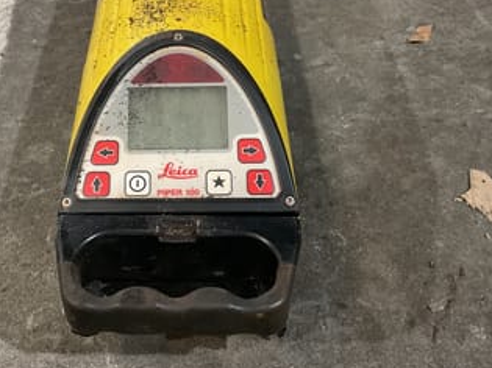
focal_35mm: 46
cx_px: 184
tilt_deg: -44.6
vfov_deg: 31.4
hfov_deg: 41.0
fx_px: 654
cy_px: 157
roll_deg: +1.9
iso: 125
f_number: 1.8
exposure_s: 1/50
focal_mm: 3
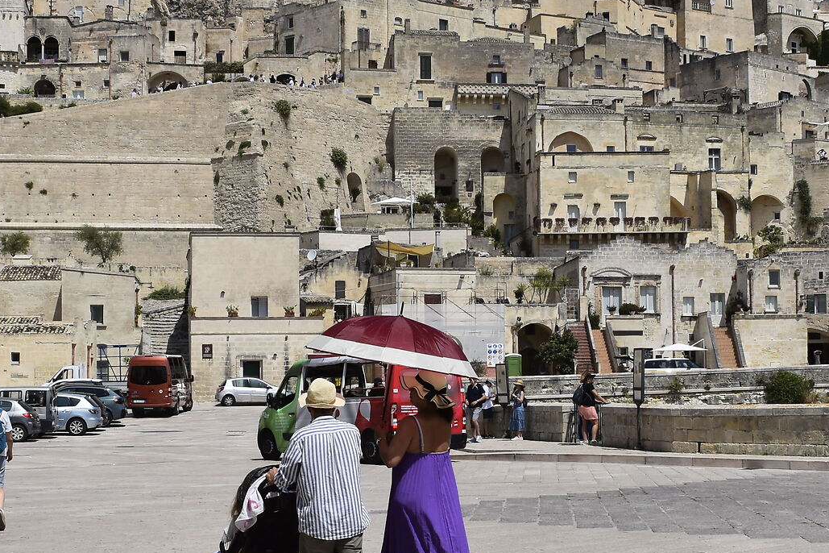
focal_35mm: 63
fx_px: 1451
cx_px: 470
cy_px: 319
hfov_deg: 31.9
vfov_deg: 21.6
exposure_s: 1/500
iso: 110
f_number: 8
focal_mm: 18
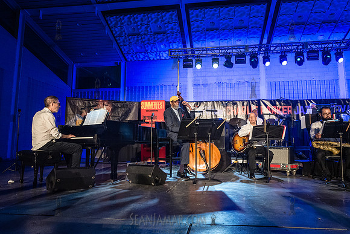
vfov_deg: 47.1
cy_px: 117
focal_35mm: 28
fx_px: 268
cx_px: 175
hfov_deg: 66.3
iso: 4000
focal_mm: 26
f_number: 4
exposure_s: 1/400
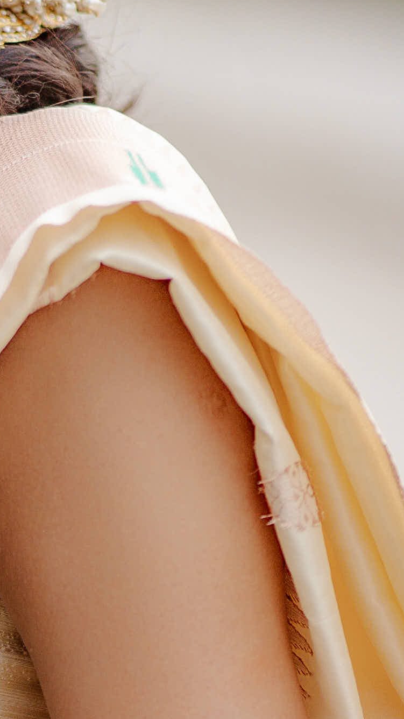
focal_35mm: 400
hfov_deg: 3.0
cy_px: 565
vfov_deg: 5.4
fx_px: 7622
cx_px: -202
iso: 250
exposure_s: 1/500
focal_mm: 85
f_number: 1.4
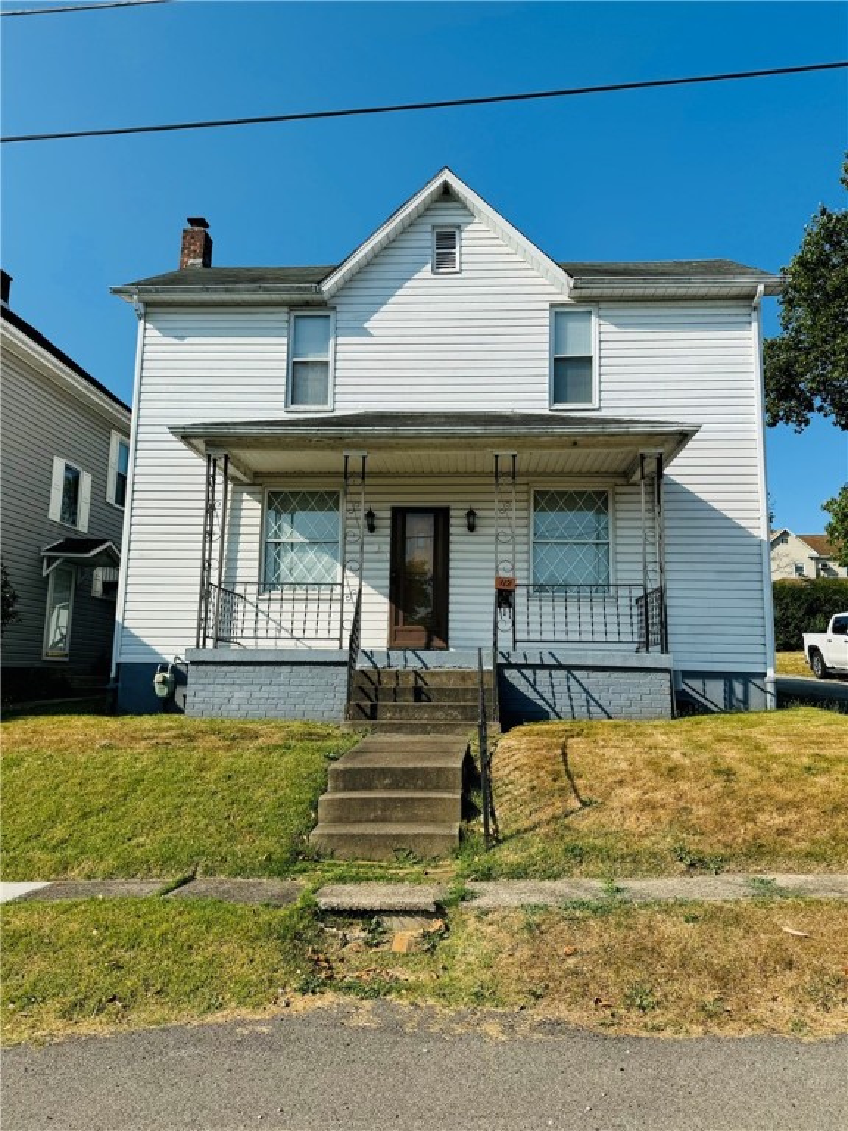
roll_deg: -1.6
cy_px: 566
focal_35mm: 24
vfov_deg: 71.6
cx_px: 424
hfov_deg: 56.8
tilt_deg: +9.5
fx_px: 784
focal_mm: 6.76
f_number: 1.78
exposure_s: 1/5814
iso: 80
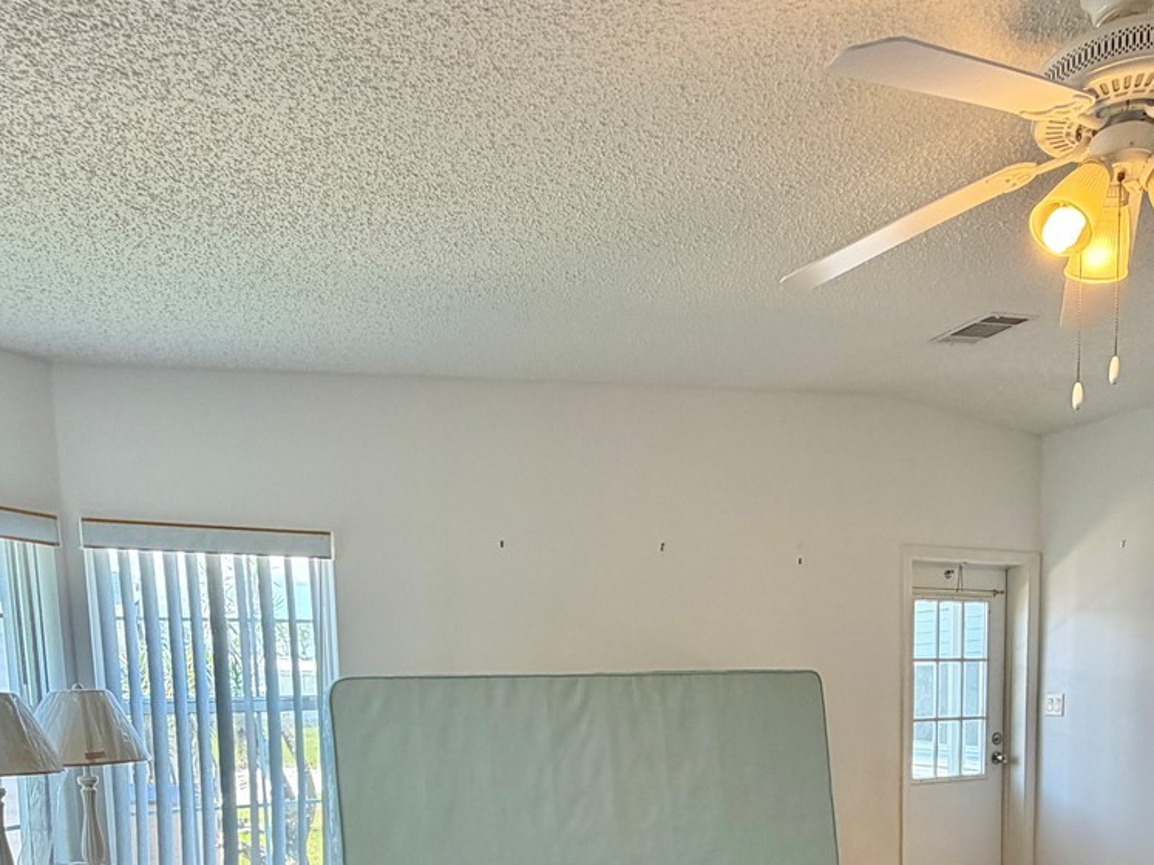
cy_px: 792
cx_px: 687
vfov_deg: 42.6
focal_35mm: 30
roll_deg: +1.3
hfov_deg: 59.5
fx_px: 1000
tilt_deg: -6.2
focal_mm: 2.22
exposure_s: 1/120
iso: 125
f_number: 2.2
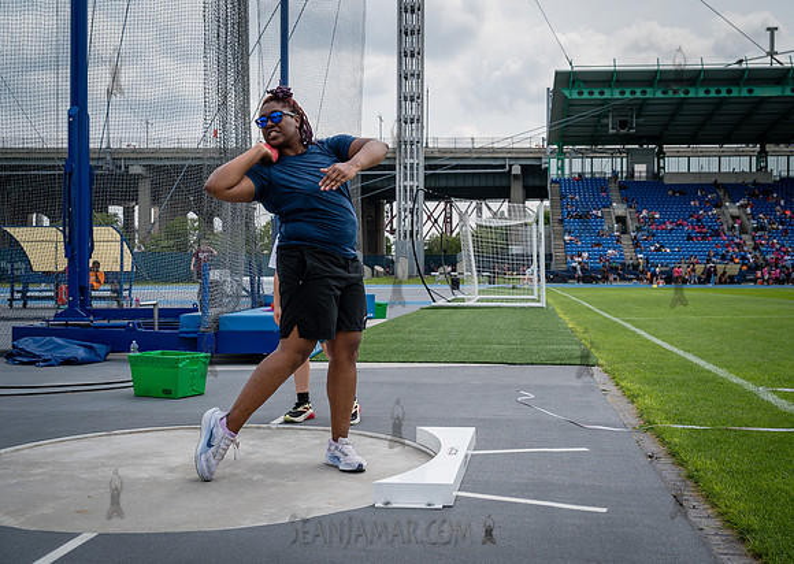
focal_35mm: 39
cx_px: 437
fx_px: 871
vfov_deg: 35.9
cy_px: 281
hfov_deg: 48.9
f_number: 5
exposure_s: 1/640
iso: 100
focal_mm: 35
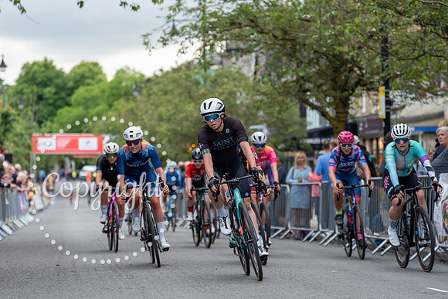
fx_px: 1488
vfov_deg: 11.5
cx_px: 193
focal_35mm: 120
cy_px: 129
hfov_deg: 17.1
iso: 640
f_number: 2.8
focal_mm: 100
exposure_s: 1/800
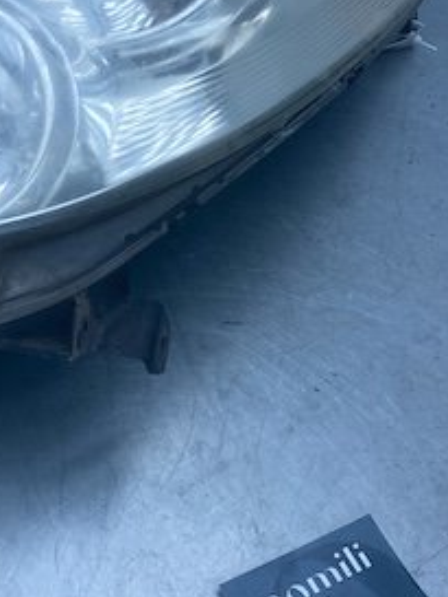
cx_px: 20
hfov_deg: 23.2
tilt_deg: -45.7
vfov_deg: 31.2
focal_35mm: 61
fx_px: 1052
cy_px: 164
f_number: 1.8
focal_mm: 4.25
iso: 32
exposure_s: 1/1300
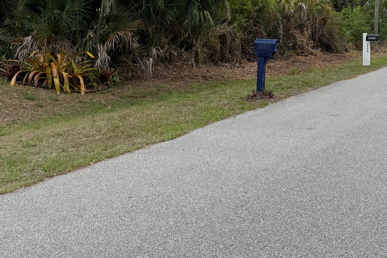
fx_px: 495
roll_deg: -2.1
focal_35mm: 46
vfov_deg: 28.5
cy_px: 44
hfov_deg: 42.2
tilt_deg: -1.7
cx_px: 257
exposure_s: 1/3279
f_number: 1.78
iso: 100
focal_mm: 6.76
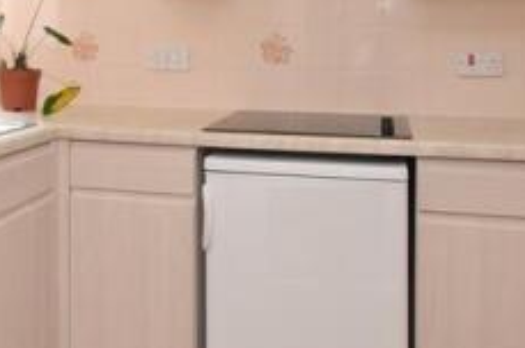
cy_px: 40
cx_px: 190
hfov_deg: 45.0
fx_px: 626
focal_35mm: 43
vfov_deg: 29.9
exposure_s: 1/20
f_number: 8
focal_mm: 10
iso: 500
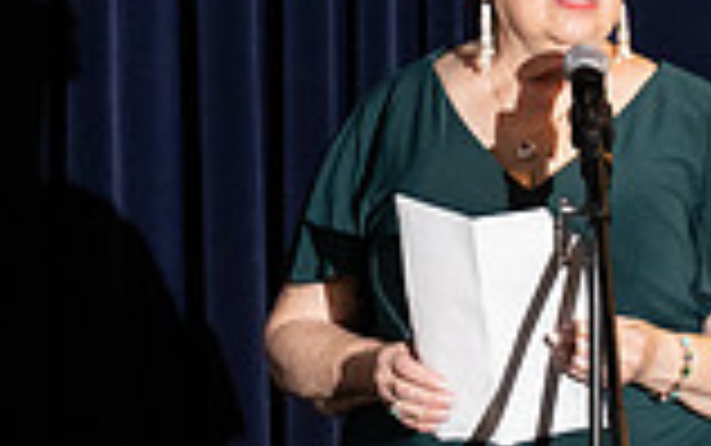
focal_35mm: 507
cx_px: 432
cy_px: 338
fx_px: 9831
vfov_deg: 2.6
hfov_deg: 4.1
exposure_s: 1/200
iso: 2500
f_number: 4.5
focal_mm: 91
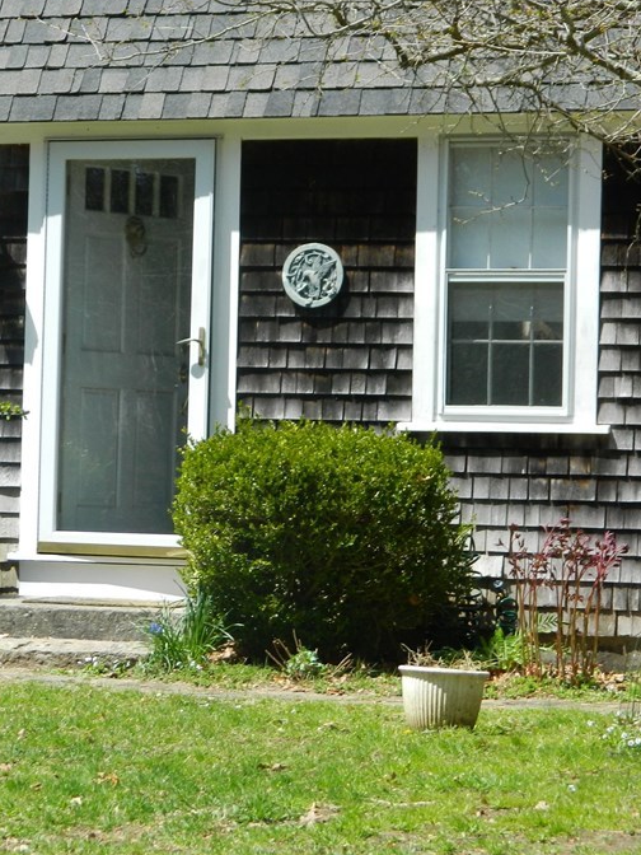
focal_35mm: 157
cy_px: 368
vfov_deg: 12.6
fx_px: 3876
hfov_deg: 9.4
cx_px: 214
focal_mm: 18.6
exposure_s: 1/320
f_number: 4.5
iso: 80
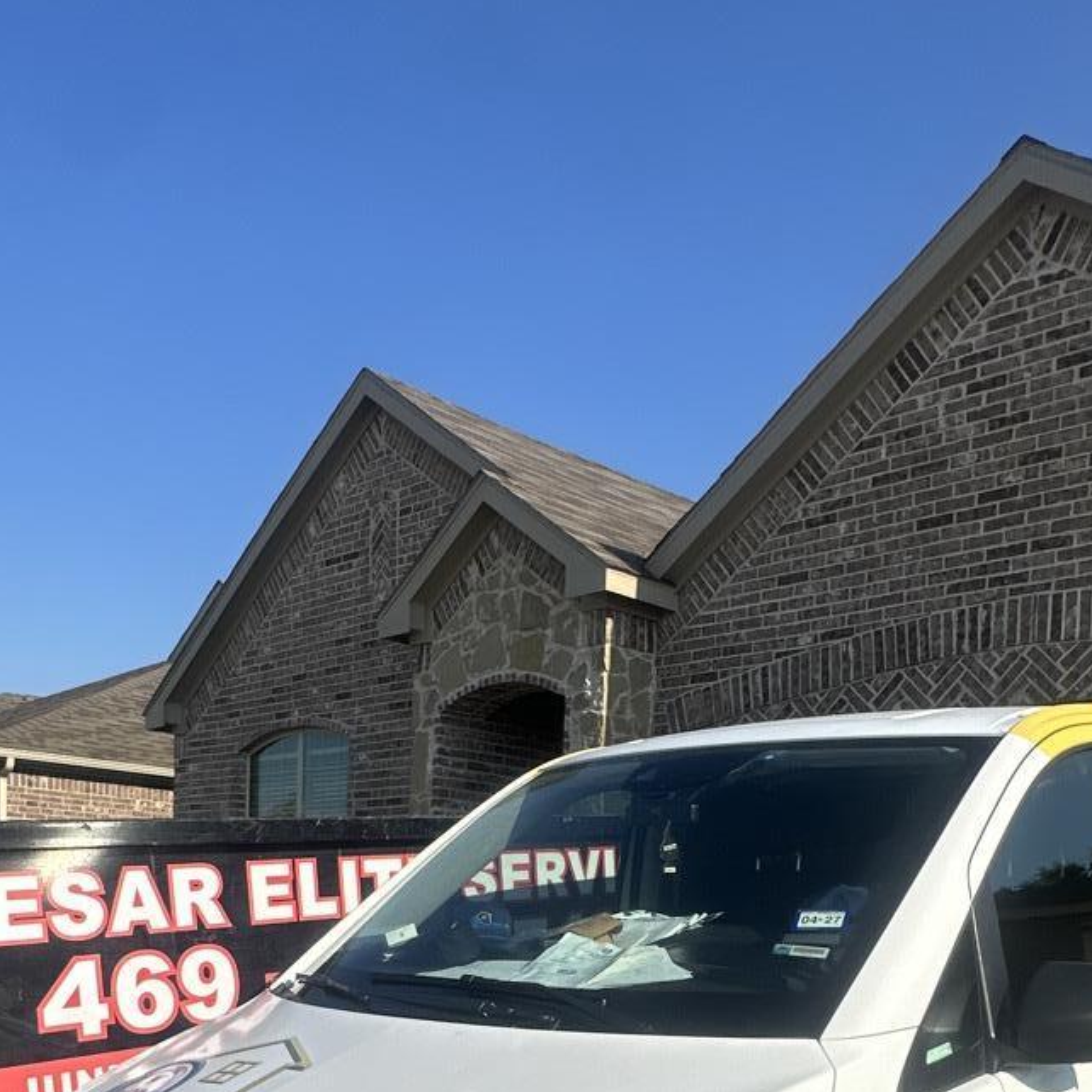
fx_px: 1321
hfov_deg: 44.6
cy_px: 992
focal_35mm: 37
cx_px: 674
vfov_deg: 41.3
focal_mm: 2.22
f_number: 2.2
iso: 50
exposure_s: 1/3205
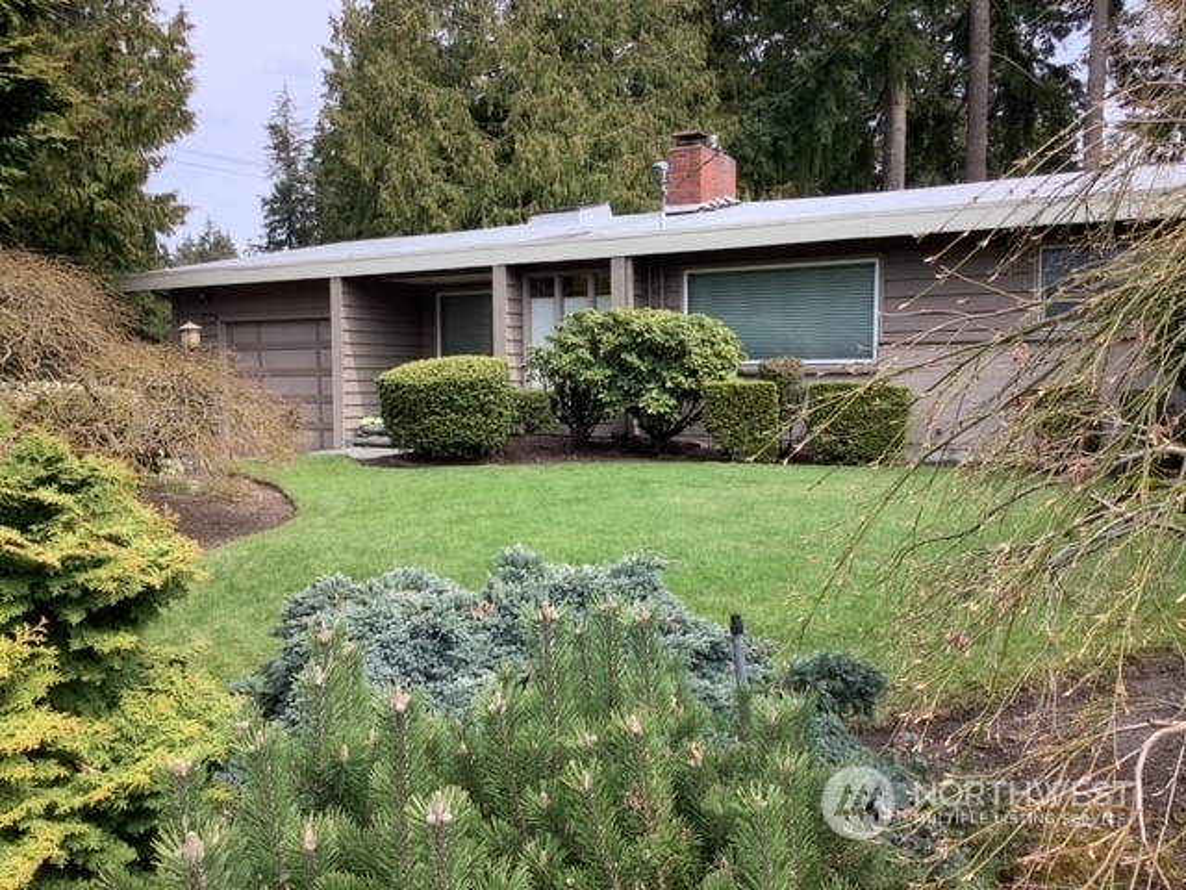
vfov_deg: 45.4
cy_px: 445
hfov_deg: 58.4
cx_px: 593
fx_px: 1062
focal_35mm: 31
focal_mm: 3.3
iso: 25
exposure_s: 1/268
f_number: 2.4
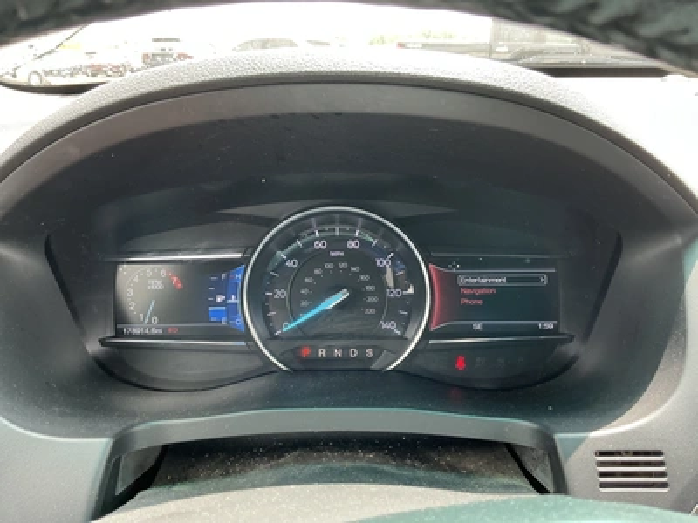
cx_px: 349
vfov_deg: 49.7
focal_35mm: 28
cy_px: 262
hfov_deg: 63.4
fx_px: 565
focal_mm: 3
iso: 64
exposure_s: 1/111
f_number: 1.8
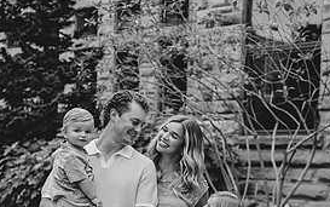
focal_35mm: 84
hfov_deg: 24.6
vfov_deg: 15.3
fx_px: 756
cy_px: 200
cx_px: 168
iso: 640
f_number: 2.8
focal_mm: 50
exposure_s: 1/320
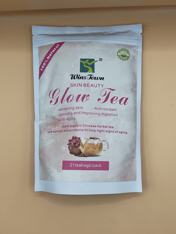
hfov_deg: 41.8
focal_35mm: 34
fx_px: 230
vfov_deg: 54.0
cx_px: 88
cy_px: 117
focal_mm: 5.56
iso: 128
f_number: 1.88
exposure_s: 1/100
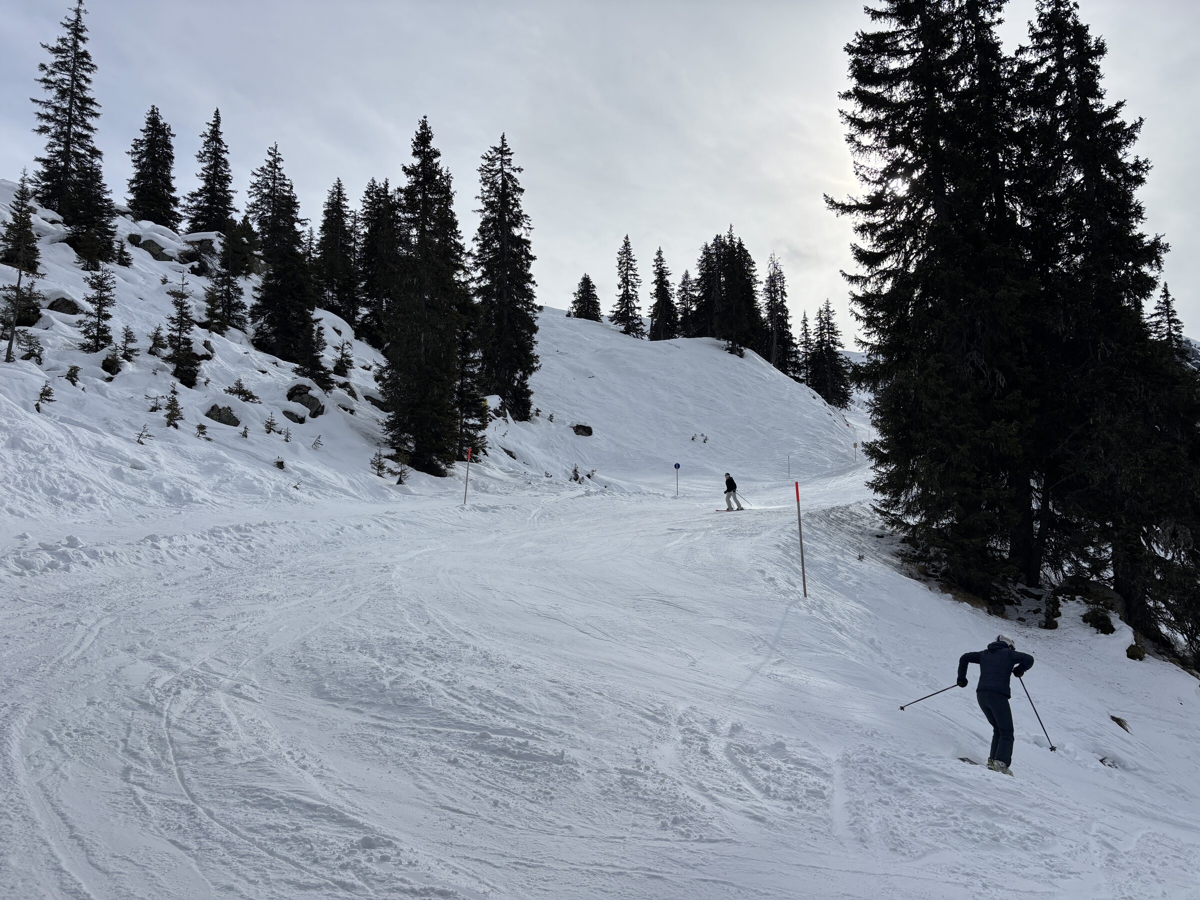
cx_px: 600
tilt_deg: +7.2
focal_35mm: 26
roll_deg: -0.2
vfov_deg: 53.1
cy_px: 450
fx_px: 901
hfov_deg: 67.3
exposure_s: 1/7692
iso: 50
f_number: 1.6
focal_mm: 5.96
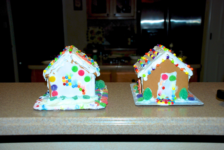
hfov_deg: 46.3
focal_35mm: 42
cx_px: 112
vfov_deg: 32.0
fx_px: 262
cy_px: 75
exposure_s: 1/60
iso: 200
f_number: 4
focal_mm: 28
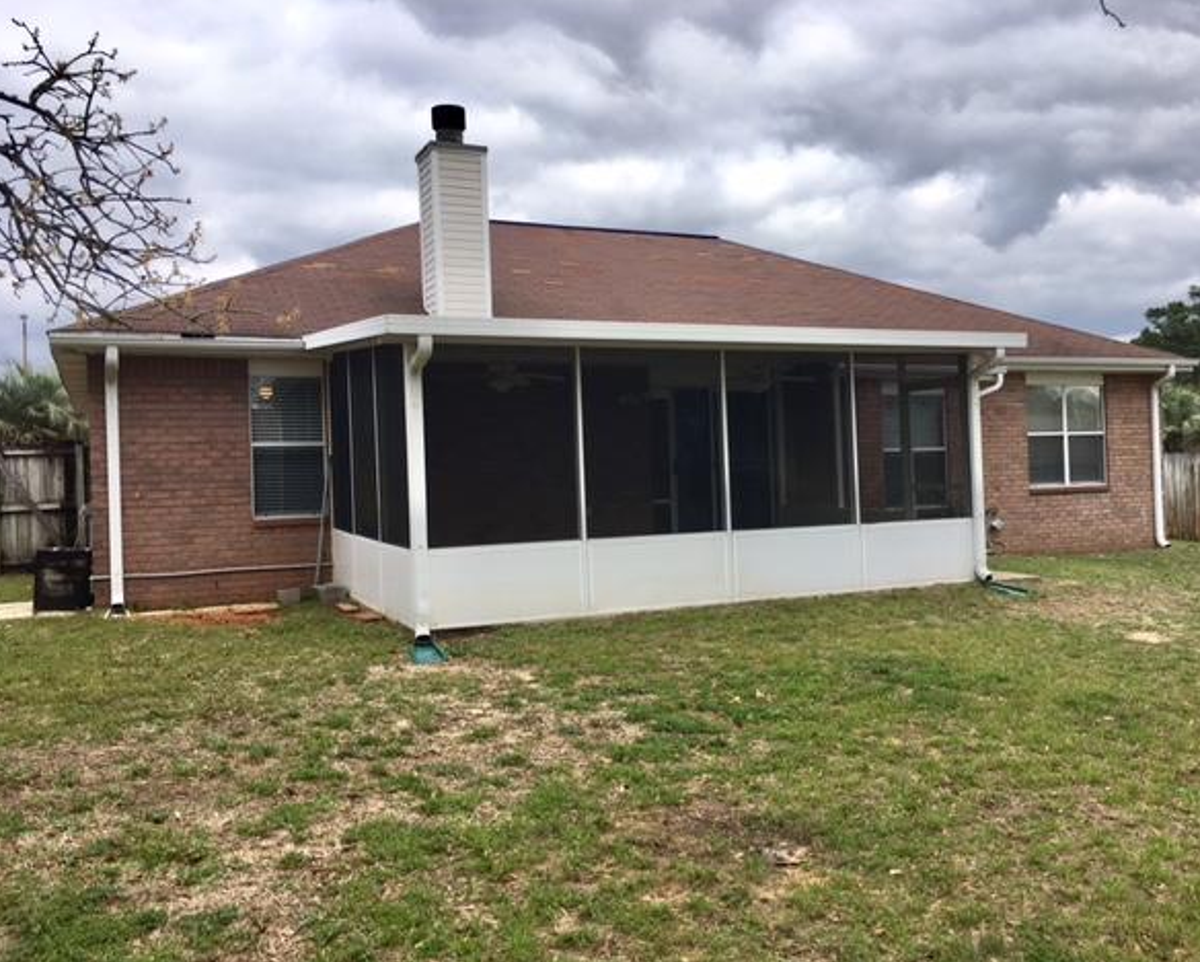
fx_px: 1102
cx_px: 645
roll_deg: +0.9
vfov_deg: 47.2
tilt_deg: +1.7
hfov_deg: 57.1
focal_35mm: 31
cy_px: 475
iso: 25
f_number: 2.2
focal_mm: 4.15
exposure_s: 1/986
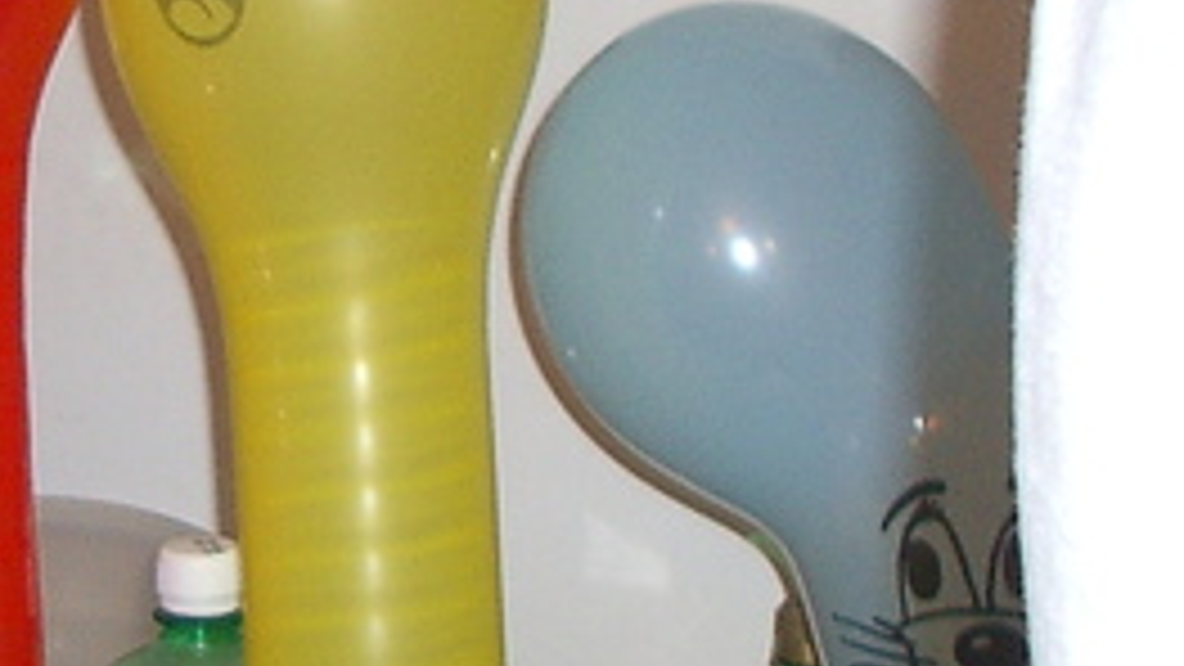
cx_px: -63
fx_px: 3611
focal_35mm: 115
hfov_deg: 18.1
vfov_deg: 10.5
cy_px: 288
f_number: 2.6
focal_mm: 5.8
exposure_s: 1/40
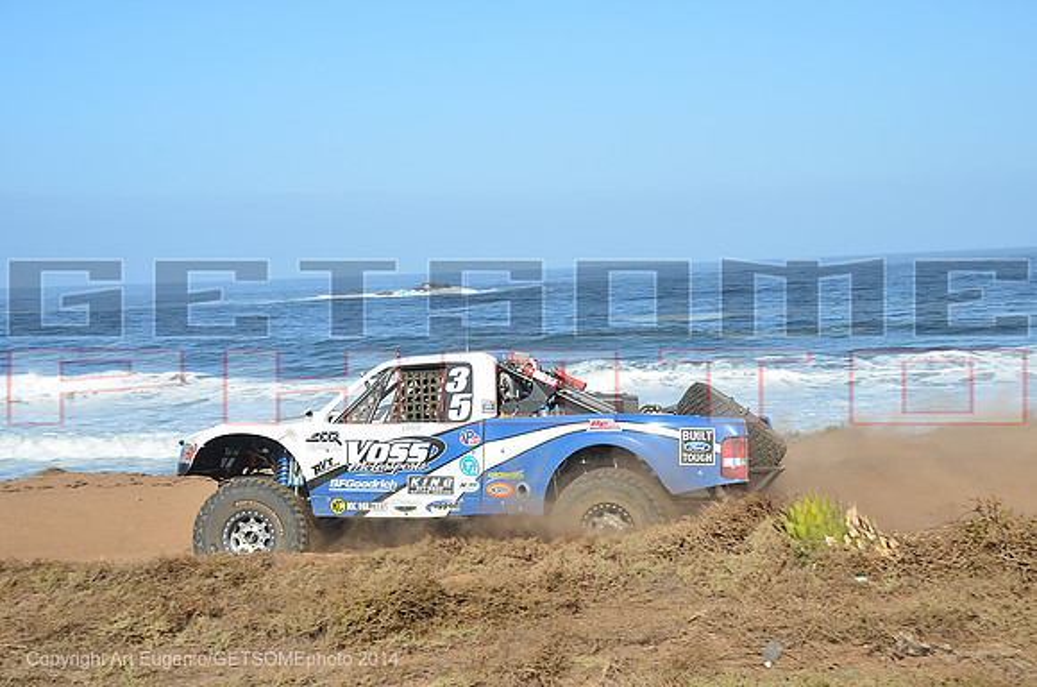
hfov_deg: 35.1
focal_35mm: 57
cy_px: 344
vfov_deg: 23.7
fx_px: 1638
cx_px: 518
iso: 200
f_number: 7.1
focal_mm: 38
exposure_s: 1/500
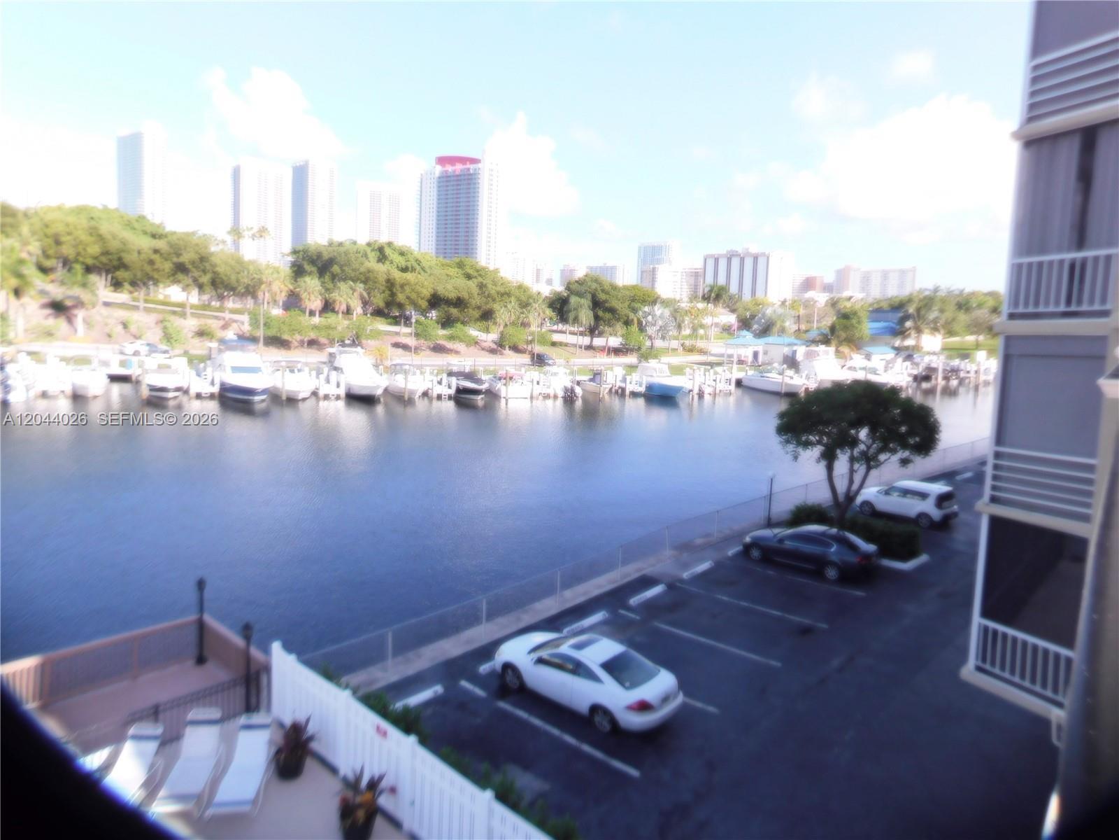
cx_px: 560
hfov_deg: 73.9
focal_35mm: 23
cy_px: 420
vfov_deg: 58.9
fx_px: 744
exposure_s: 1/640
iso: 125
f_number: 3
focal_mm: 4
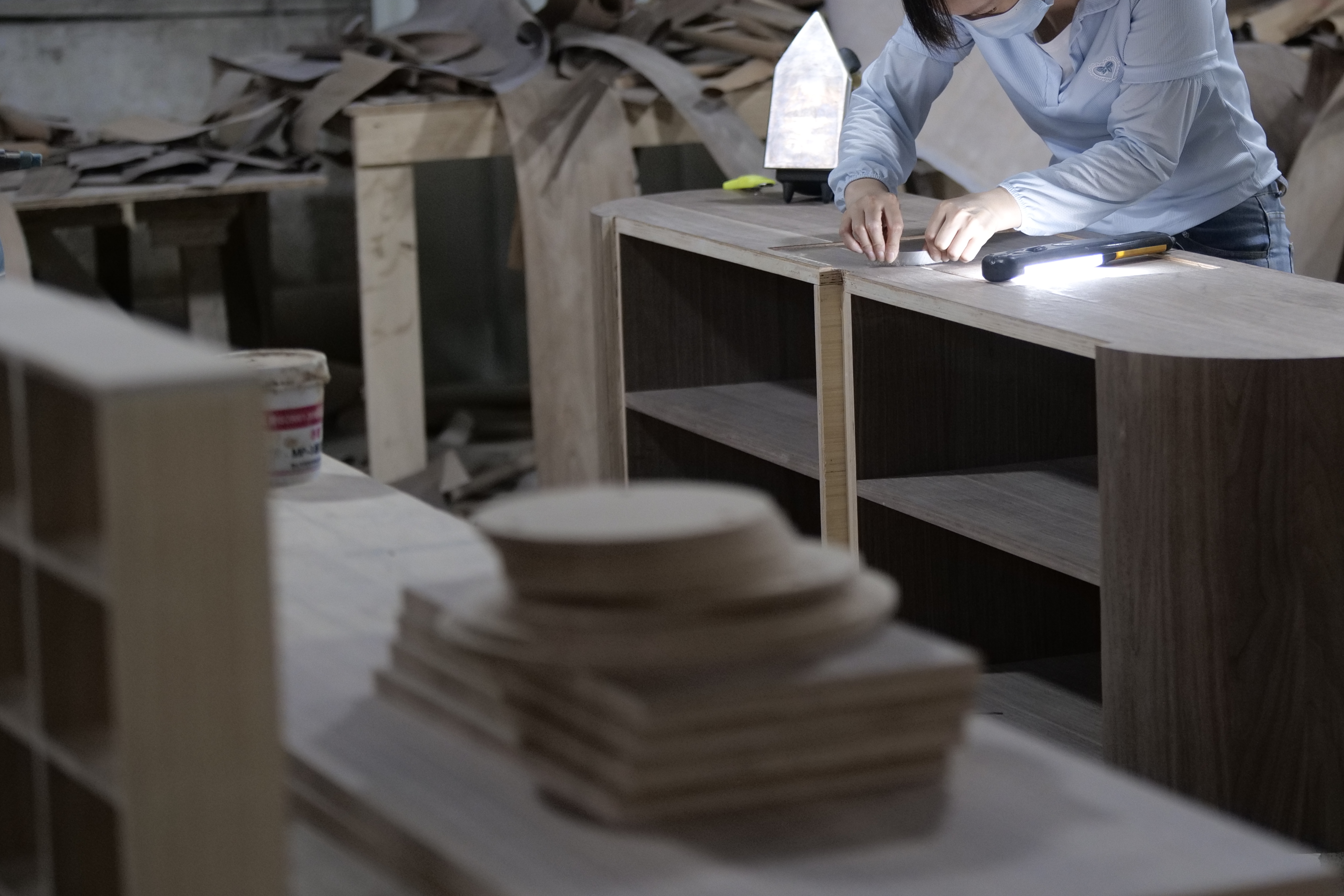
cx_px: 1023
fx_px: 4069
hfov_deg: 18.6
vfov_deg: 12.5
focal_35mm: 109
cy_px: 233
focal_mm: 70
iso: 3200
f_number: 2.8
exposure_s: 1/500
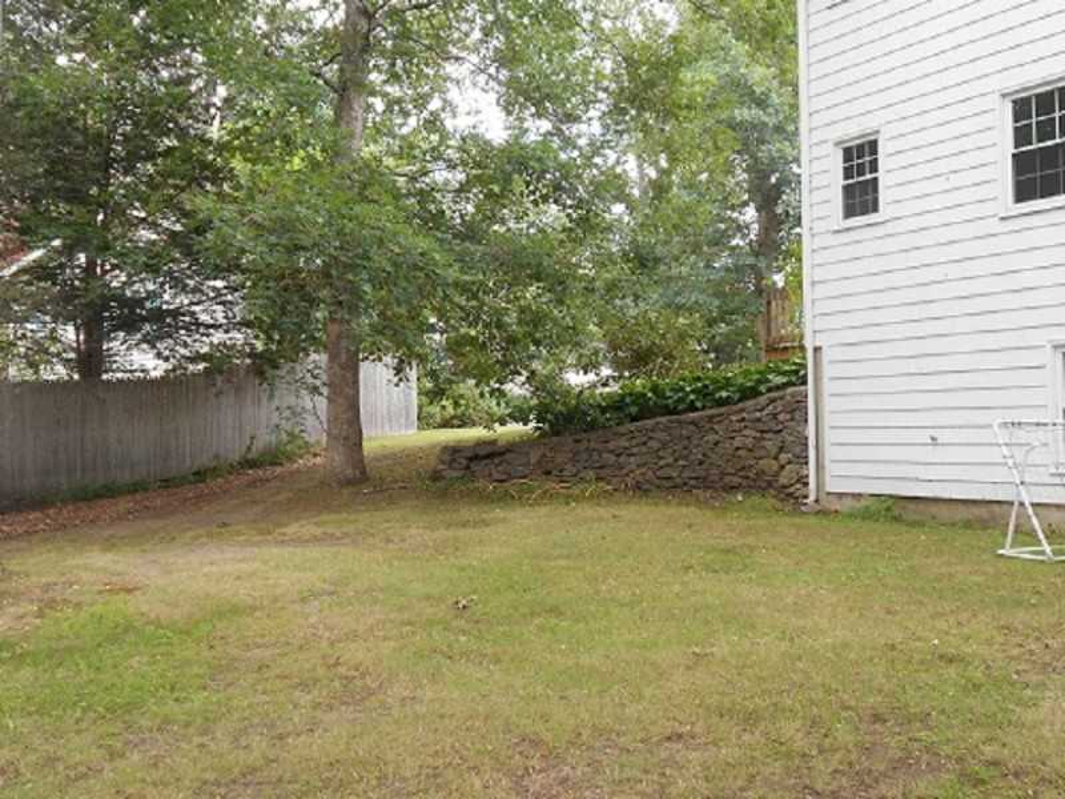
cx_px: 532
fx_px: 1138
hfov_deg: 50.1
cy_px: 400
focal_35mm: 37
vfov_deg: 38.7
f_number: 3.9
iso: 100
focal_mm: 6.7
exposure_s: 1/30
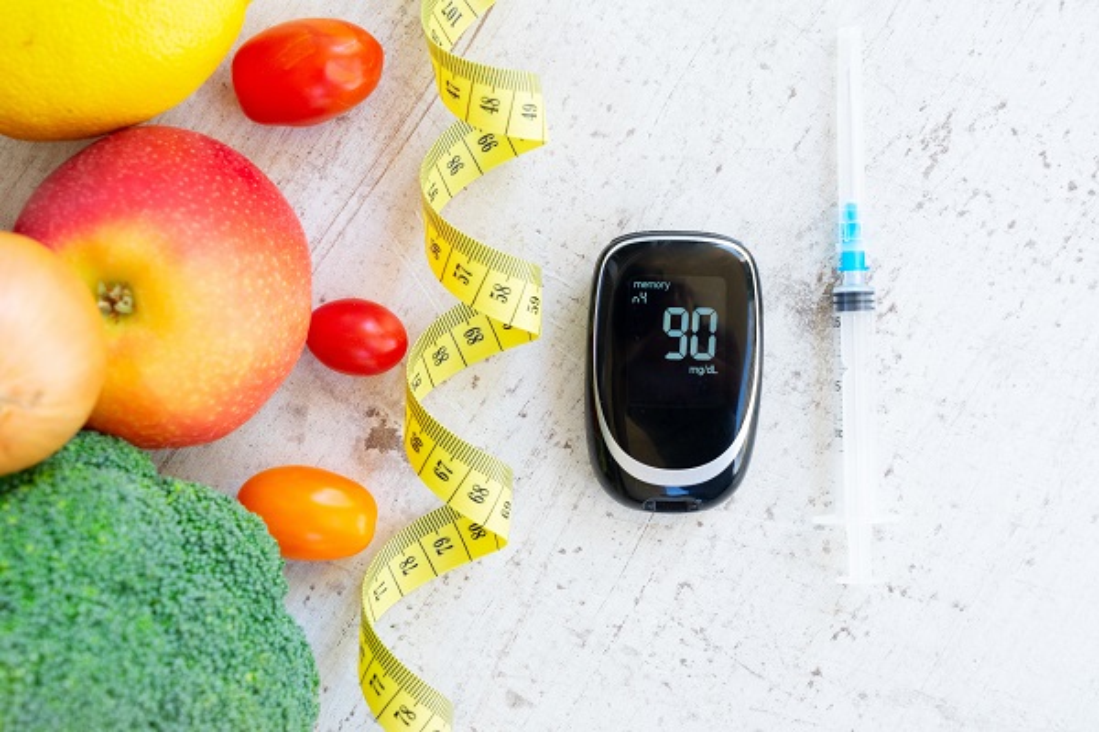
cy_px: 366
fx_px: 1954
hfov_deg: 31.4
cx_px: 550
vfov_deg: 21.2
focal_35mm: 64
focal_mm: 64
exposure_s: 1/50
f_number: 10
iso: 800
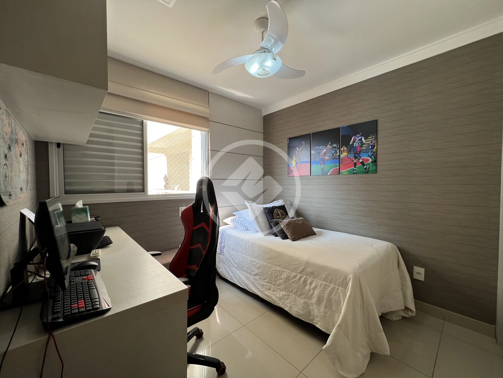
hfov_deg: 106.2
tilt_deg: -1.7
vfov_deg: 89.9
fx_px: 189
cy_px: 189
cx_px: 252
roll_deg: +0.3
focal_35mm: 13
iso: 40
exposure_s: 1/120
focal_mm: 1.57
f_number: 1.8
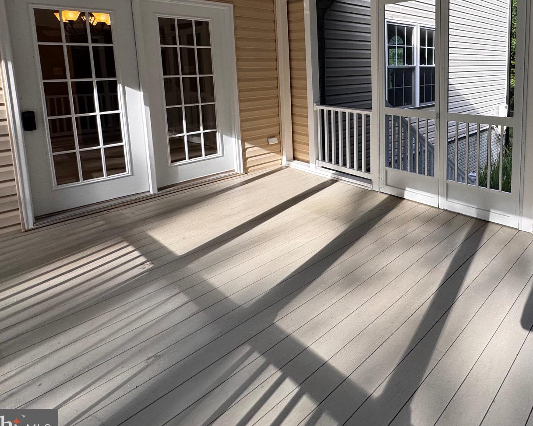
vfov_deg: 57.9
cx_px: 397
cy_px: 109
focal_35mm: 23
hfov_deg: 68.1
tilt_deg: -6.0
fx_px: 363
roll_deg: +0.6
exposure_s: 1/181
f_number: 2.2
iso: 40
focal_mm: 2.22
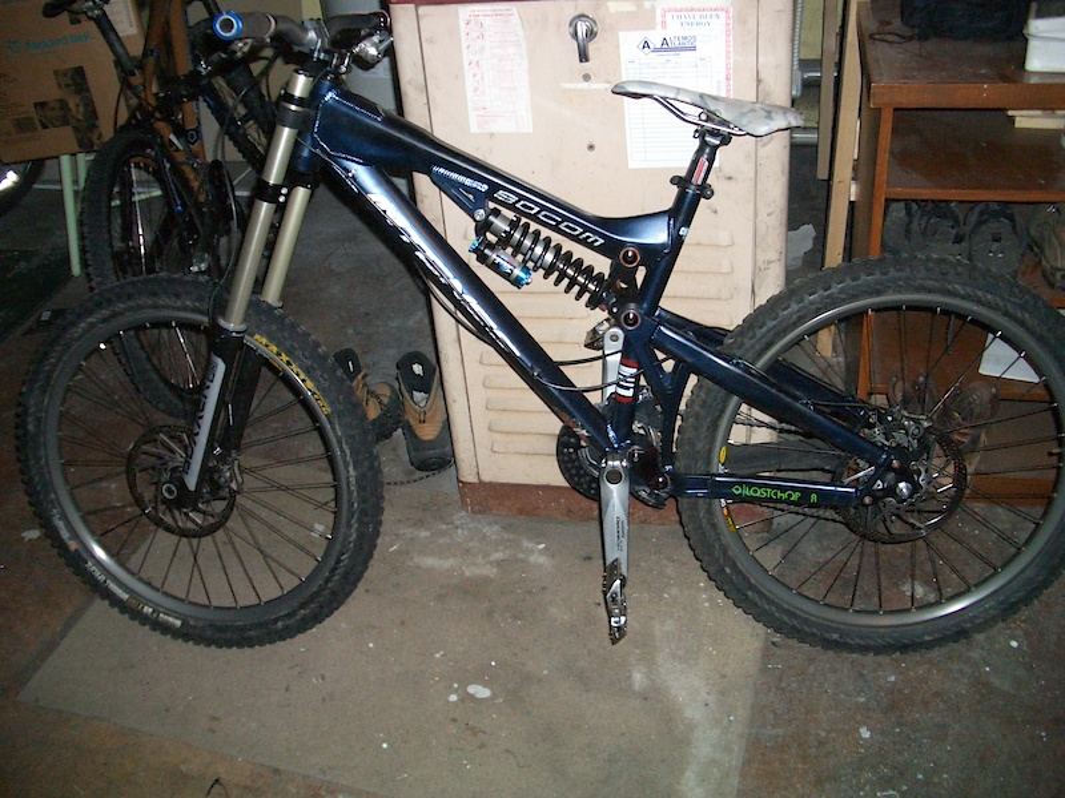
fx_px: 1077
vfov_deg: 40.7
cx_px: 532
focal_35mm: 35
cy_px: 399
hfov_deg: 52.6
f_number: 2.6
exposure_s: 1/60
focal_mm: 5.8
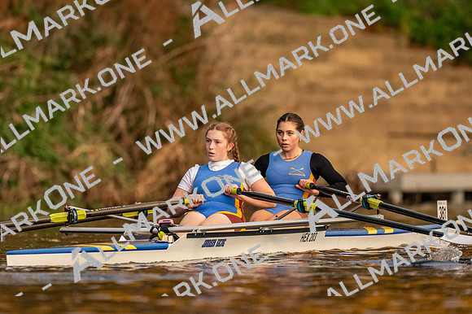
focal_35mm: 900
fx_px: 11793
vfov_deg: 1.5
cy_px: 157
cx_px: 236
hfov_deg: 2.3
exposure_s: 1/2500
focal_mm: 600
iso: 2800
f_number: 4
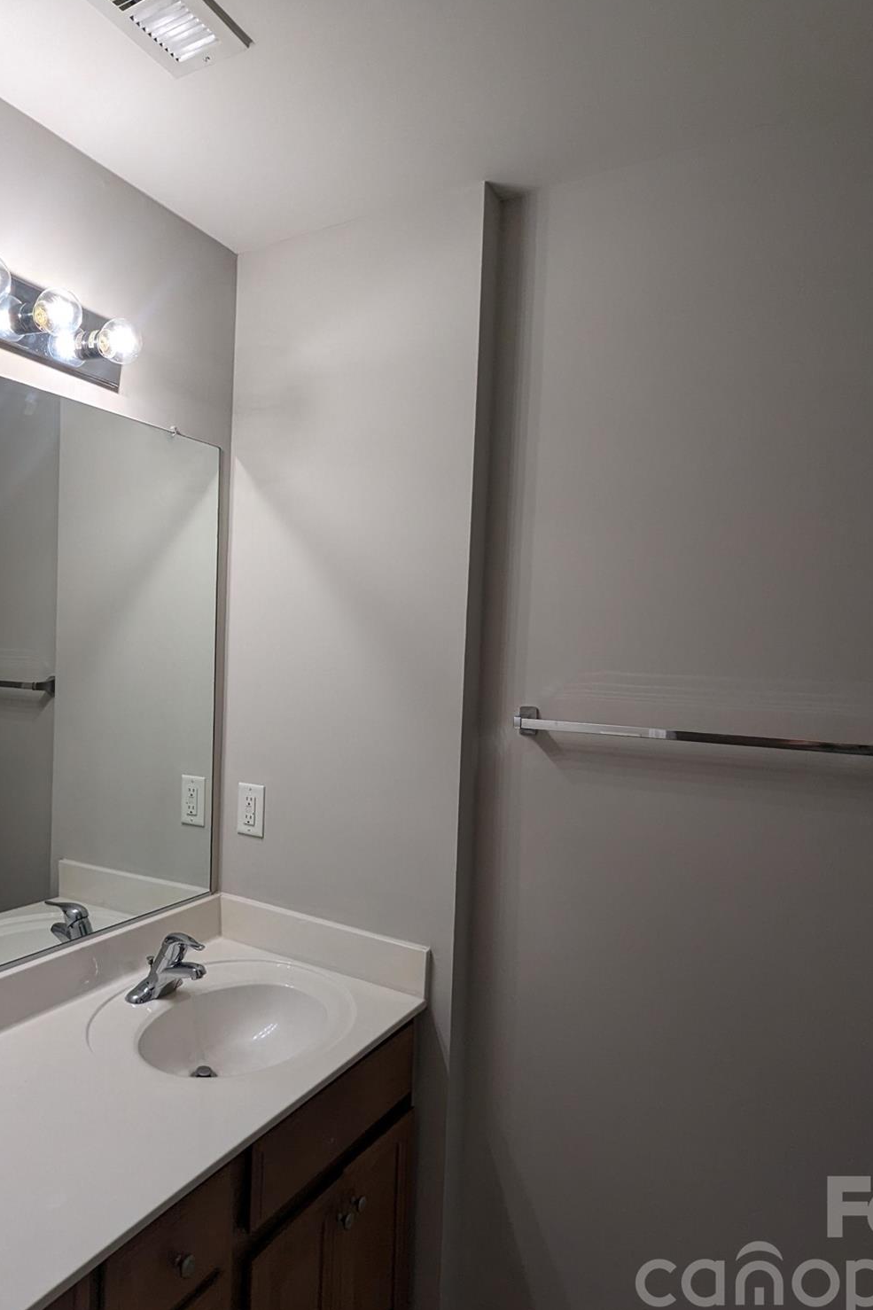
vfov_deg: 76.1
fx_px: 837
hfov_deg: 53.5
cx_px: 262
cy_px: 669
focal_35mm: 23
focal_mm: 2.35
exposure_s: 1/120
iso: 52
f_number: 2.2
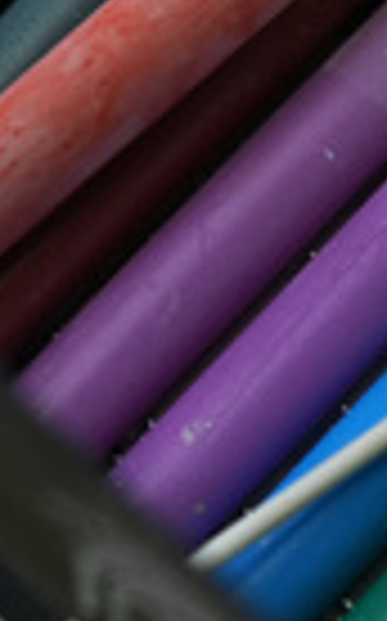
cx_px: 522
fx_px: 4481
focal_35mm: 265
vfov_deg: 7.7
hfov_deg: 4.9
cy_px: -392
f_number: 2.8
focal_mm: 35
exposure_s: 1/500
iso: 640
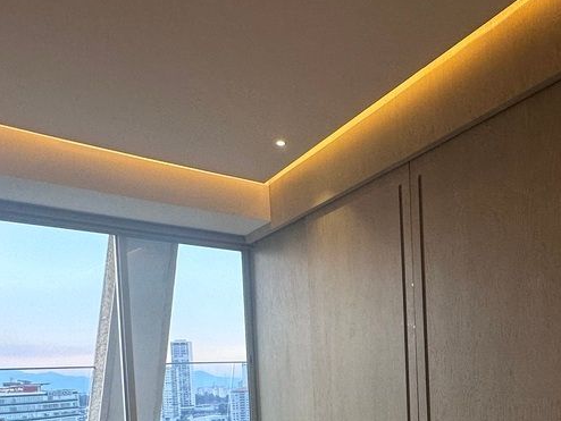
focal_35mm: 34
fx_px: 551
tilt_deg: -2.6
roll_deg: +2.2
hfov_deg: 51.5
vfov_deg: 38.5
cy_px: 390
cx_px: 426
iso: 125
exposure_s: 1/120
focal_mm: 2.22
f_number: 2.2
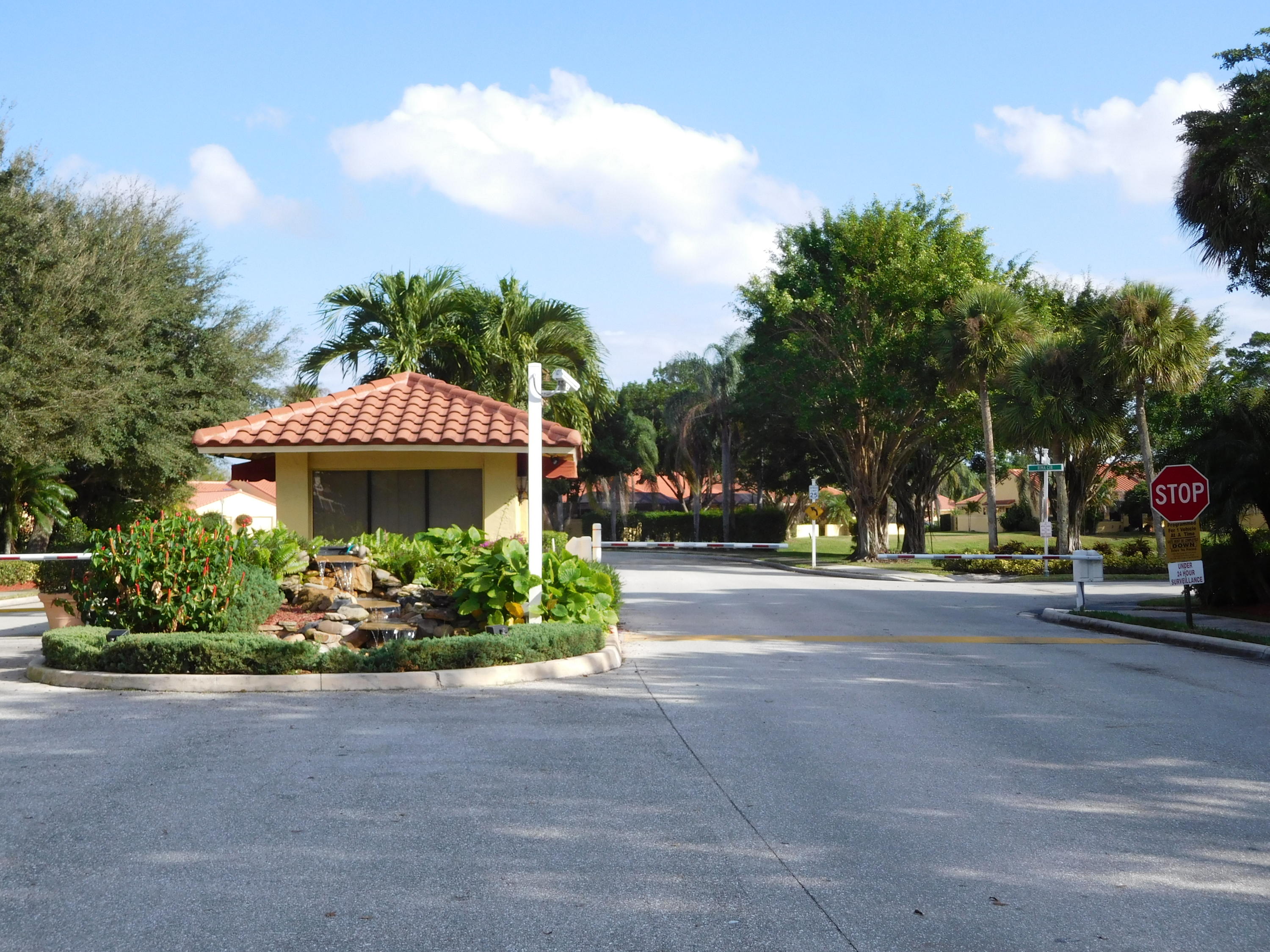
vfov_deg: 36.0
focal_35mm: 40
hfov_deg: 46.8
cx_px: 635
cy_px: 476
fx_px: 1468
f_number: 3.9
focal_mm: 7.1
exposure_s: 1/640
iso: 125
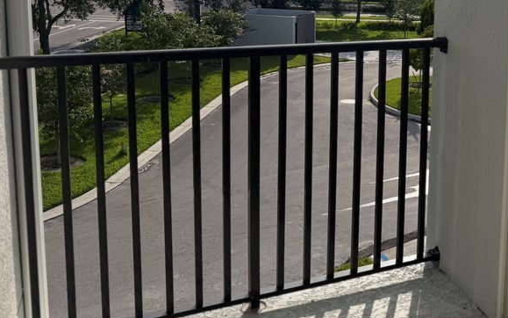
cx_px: 432
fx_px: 623
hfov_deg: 41.7
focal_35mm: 45
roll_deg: -1.9
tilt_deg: -7.8
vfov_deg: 27.7
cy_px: 42
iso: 80
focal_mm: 6.76
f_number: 1.78
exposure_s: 1/17544
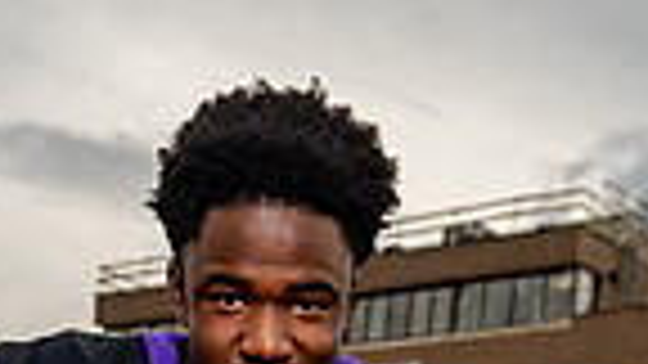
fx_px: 2028
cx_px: 216
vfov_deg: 8.9
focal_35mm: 118
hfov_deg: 18.1
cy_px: 971
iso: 100
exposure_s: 1/200
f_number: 5.6
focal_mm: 36
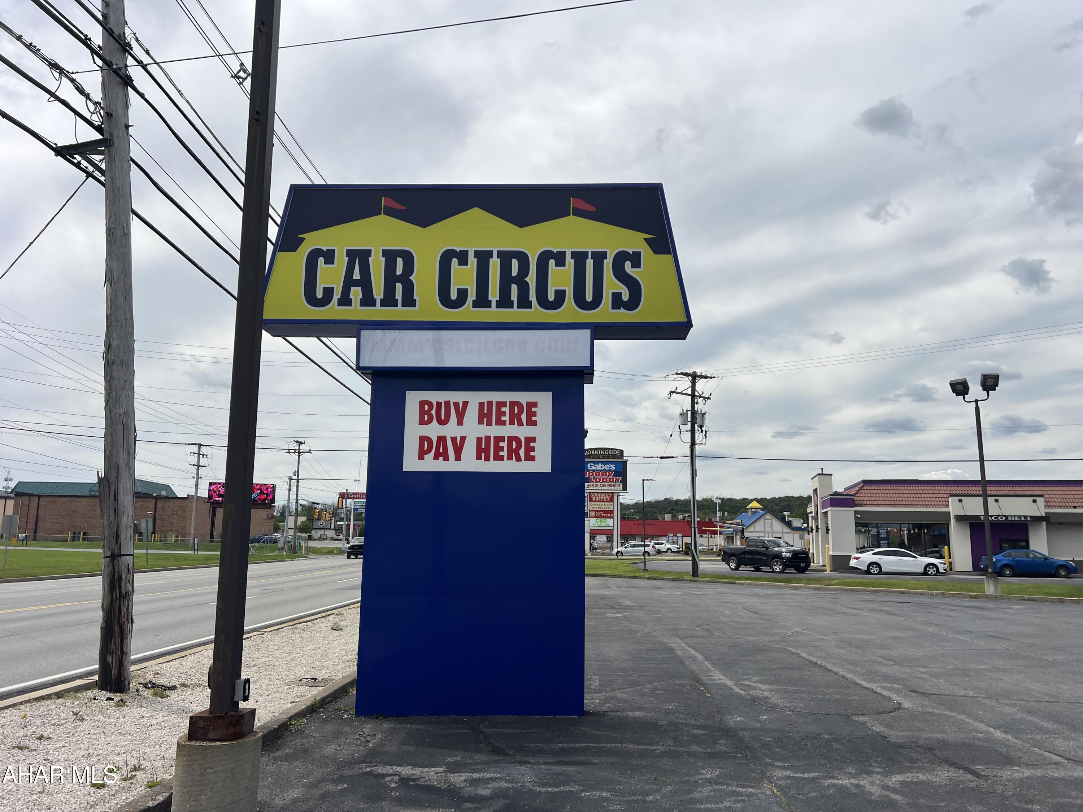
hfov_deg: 67.3
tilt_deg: +9.1
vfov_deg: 53.1
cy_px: 406
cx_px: 542
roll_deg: -0.7
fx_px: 813
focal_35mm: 26
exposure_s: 1/8000
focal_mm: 5.7
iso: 50
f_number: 1.5
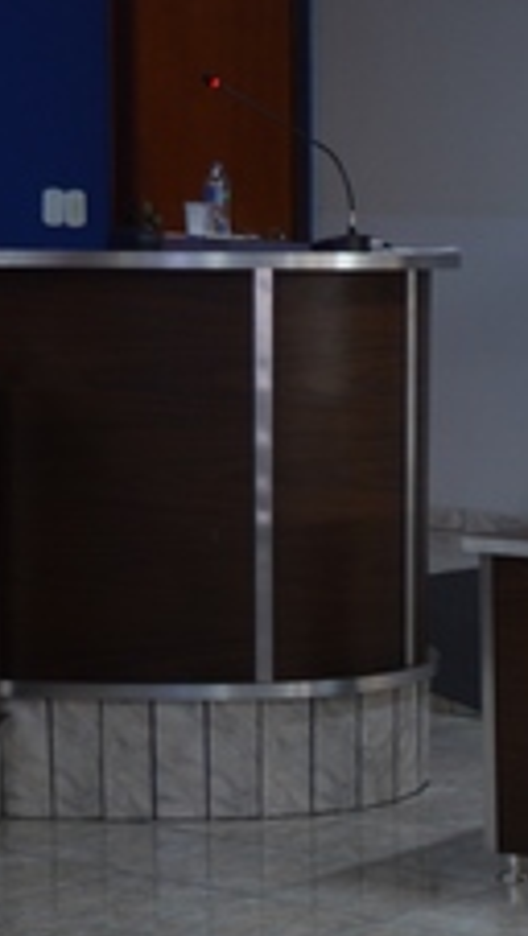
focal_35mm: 128
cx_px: 1209
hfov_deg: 8.7
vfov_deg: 16.7
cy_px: 544
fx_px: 3192
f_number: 4.2
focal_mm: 29
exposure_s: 1/20
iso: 400
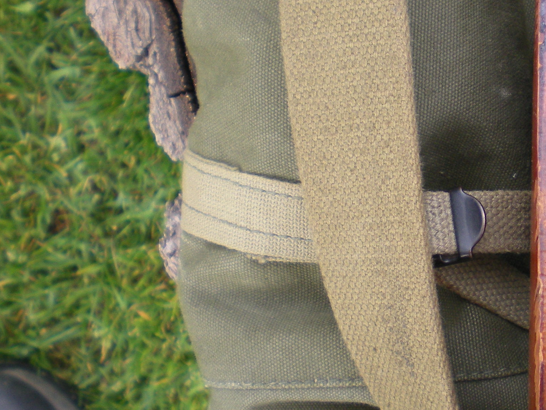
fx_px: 1199
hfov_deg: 24.6
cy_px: 215
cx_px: 532
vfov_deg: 19.4
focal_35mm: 76
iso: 97
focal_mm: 6.3
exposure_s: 1/59.6
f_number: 3.1
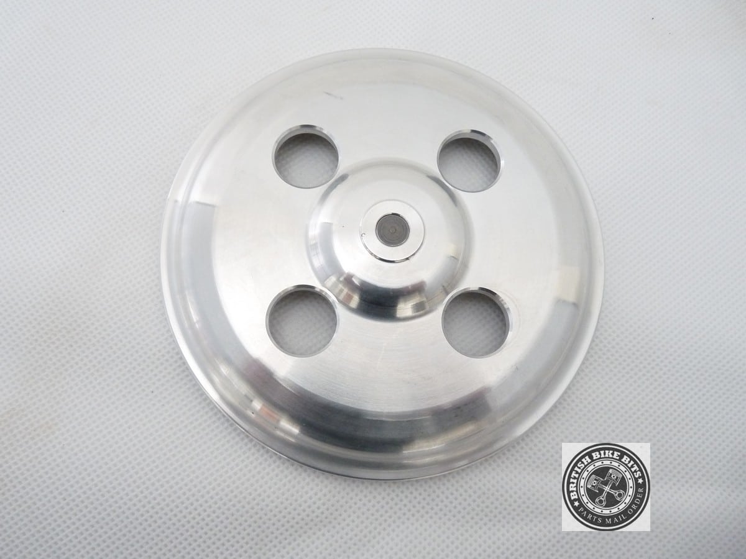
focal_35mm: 27
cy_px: 280
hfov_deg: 65.3
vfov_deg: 51.4
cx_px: 373
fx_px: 582
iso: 400
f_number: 2.8
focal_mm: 4.8
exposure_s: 1/8
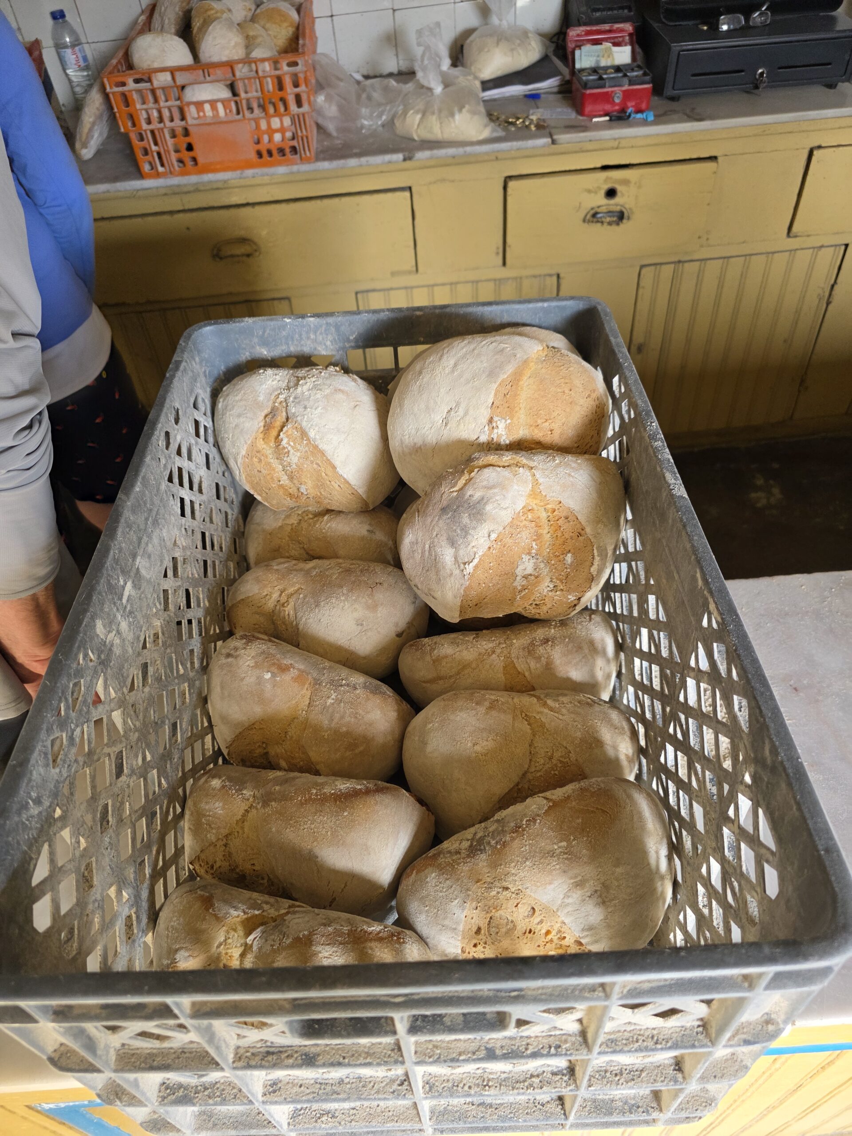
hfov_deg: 58.9
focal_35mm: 23
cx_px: 426
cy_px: 568
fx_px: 755
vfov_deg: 73.9
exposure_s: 1/120
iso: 200
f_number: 1.7
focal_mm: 6.3
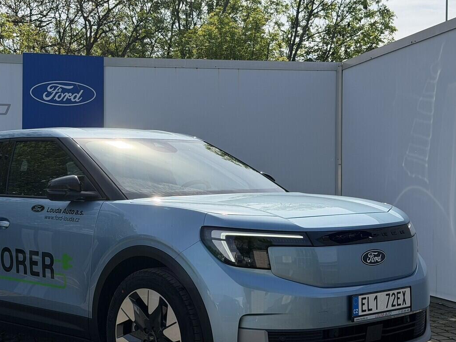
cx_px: 164
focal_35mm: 67
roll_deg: +0.6
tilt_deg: -1.3
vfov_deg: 21.9
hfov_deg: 28.8
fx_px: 883
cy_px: 201
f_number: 1.78
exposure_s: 1/5208
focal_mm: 6.76
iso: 64
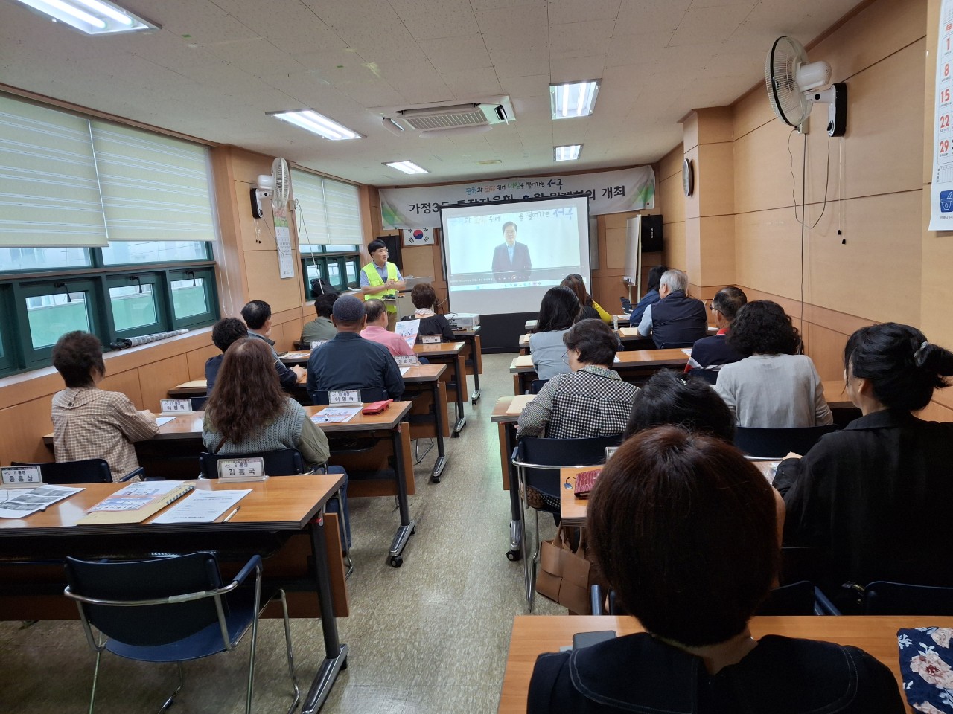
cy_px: 357
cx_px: 476
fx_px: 688
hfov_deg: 69.4
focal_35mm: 25
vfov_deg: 54.9
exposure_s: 1/120
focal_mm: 4.69
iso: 160
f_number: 1.8
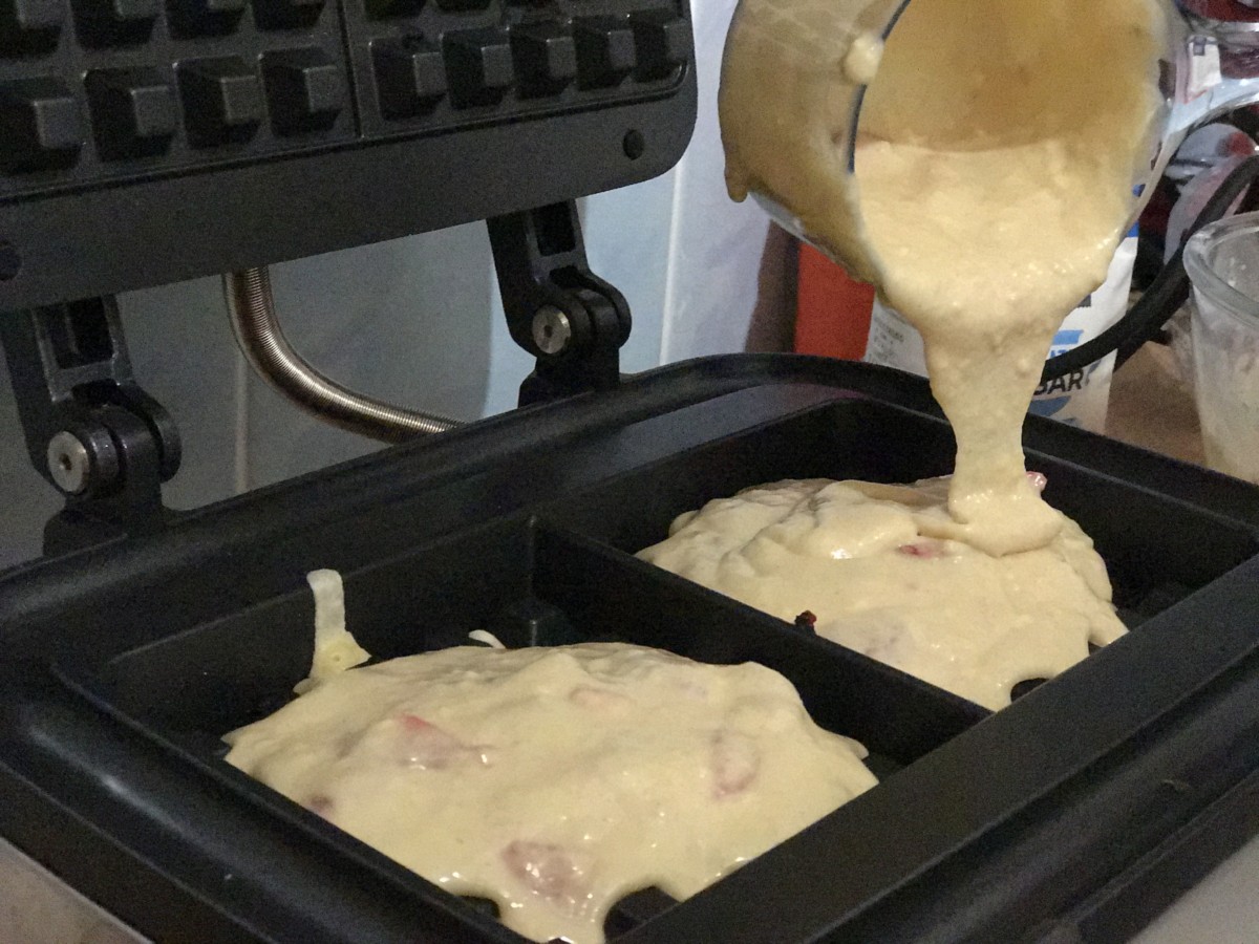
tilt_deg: -21.3
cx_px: 630
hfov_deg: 33.8
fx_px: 2073
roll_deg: -4.8
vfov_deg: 25.7
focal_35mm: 57
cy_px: 472
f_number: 2.8
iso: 800
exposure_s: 1/50
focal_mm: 6.6
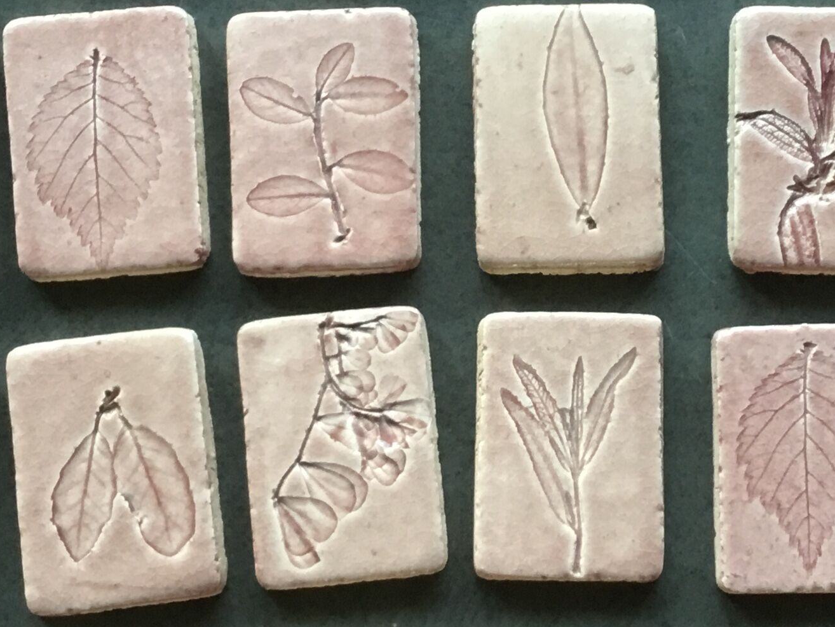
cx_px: 542
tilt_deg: -84.2
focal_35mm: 77
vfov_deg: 19.1
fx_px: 1858
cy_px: 327
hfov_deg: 25.2
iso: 125
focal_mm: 3.3
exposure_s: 1/33
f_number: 2.4
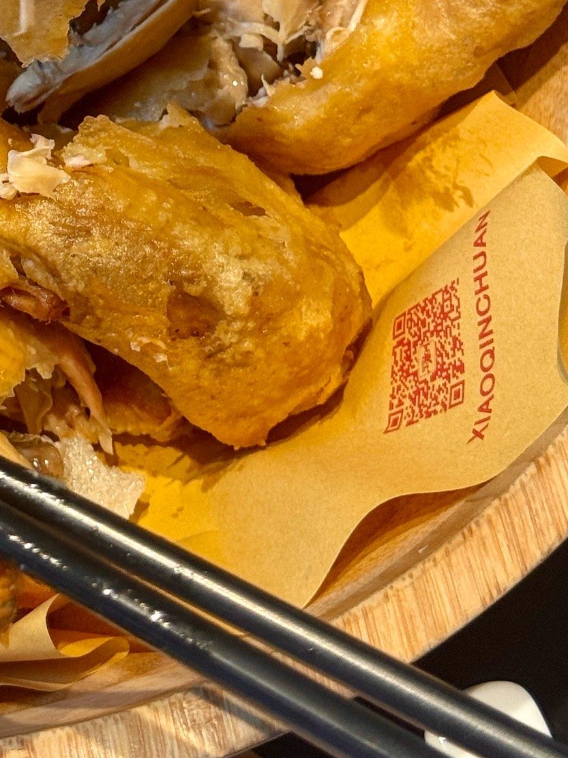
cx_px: -85
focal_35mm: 118
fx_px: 2582
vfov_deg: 16.2
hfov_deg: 12.3
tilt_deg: -57.5
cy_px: -97
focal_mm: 6.76
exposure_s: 1/91
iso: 100
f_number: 1.78
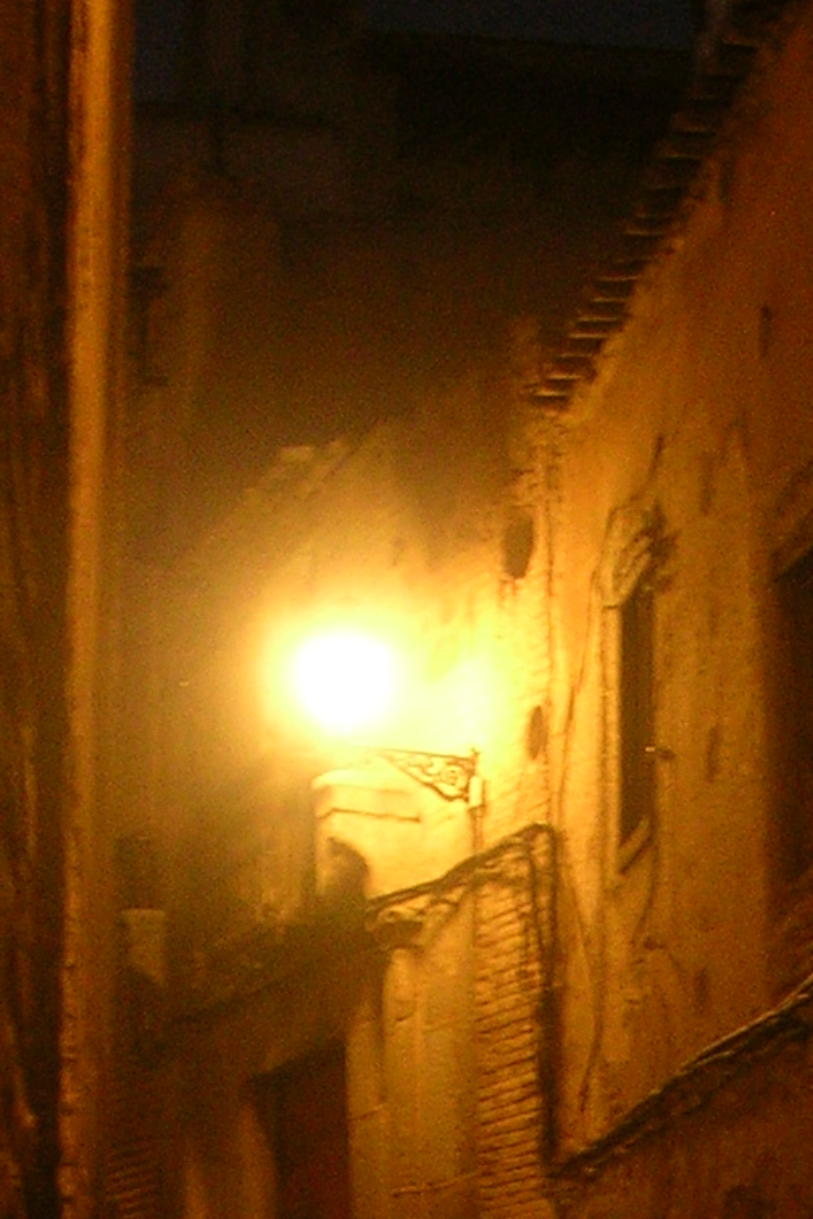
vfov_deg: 18.0
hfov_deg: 12.7
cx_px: 686
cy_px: 1532
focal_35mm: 107
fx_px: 3624
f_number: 2.8
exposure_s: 1/4.3
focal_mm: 5.8
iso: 113
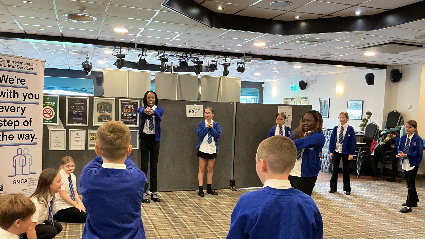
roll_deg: -1.9
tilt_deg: -6.1
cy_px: 142
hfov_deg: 58.0
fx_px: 383
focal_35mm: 34
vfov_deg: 34.5
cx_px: 212
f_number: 1.8
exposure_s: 1/50
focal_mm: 3
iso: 200
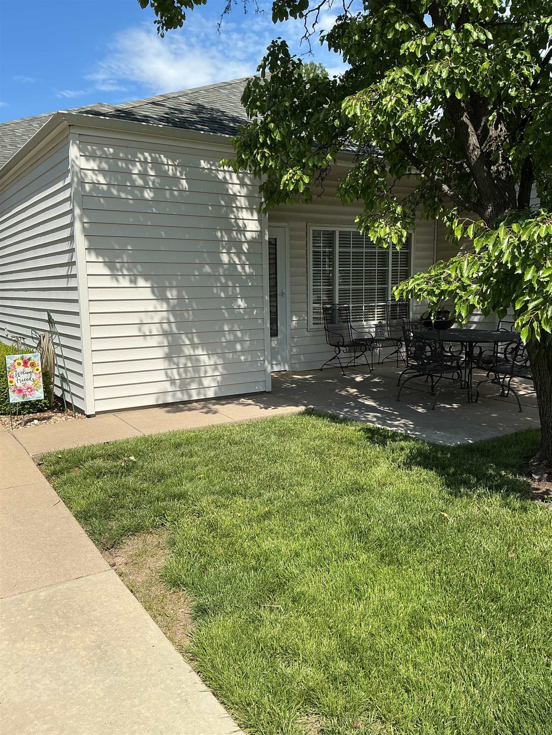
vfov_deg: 61.7
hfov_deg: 48.2
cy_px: 368
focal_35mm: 29
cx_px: 276
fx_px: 617
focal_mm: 3
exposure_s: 1/1626
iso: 25
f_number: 1.8
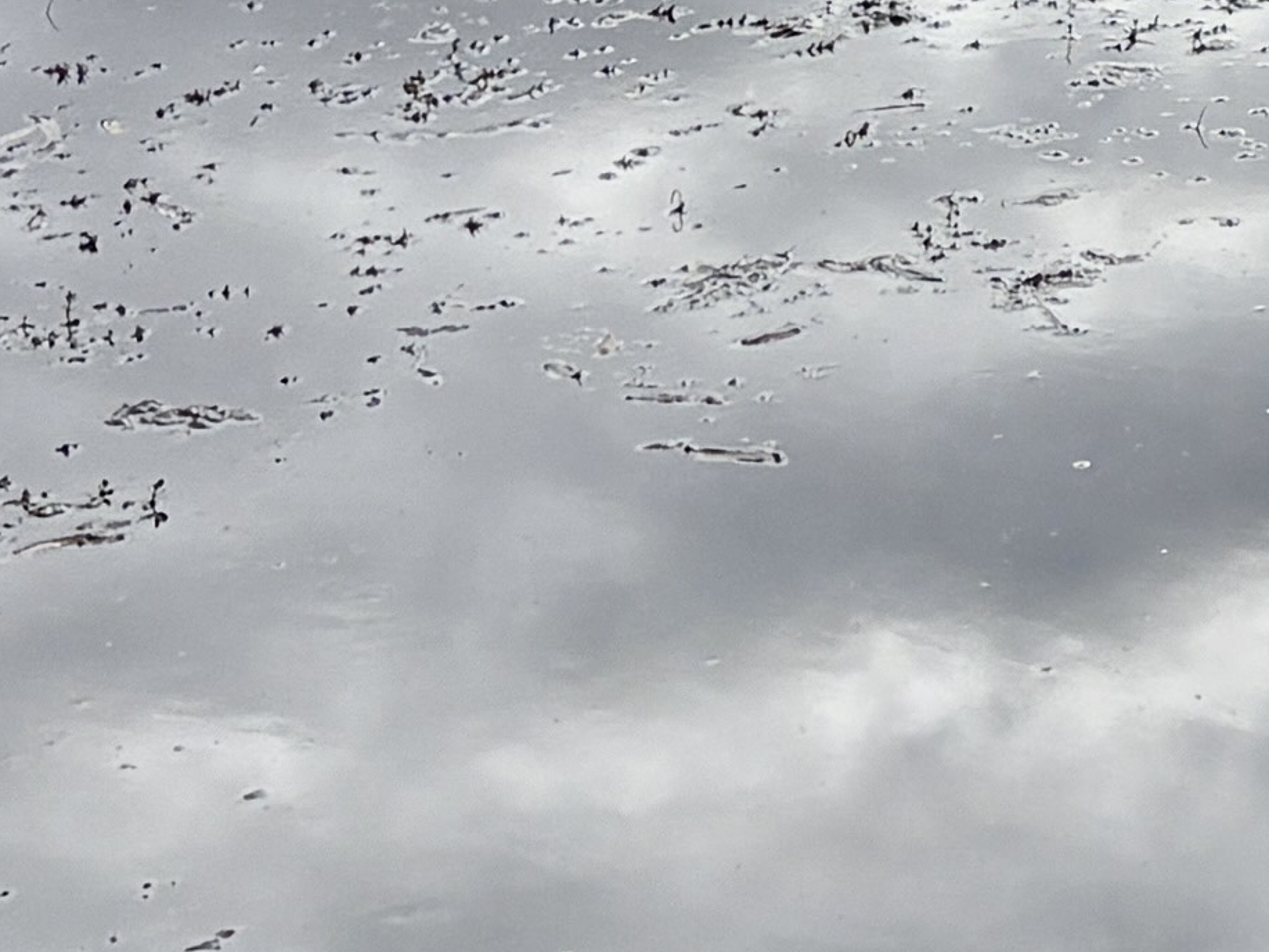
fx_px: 5940
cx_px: 2495
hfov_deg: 11.1
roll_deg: +2.1
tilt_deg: -7.0
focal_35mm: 162
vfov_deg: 8.7
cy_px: -915
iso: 64
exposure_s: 1/8850
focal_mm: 5.96
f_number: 1.6
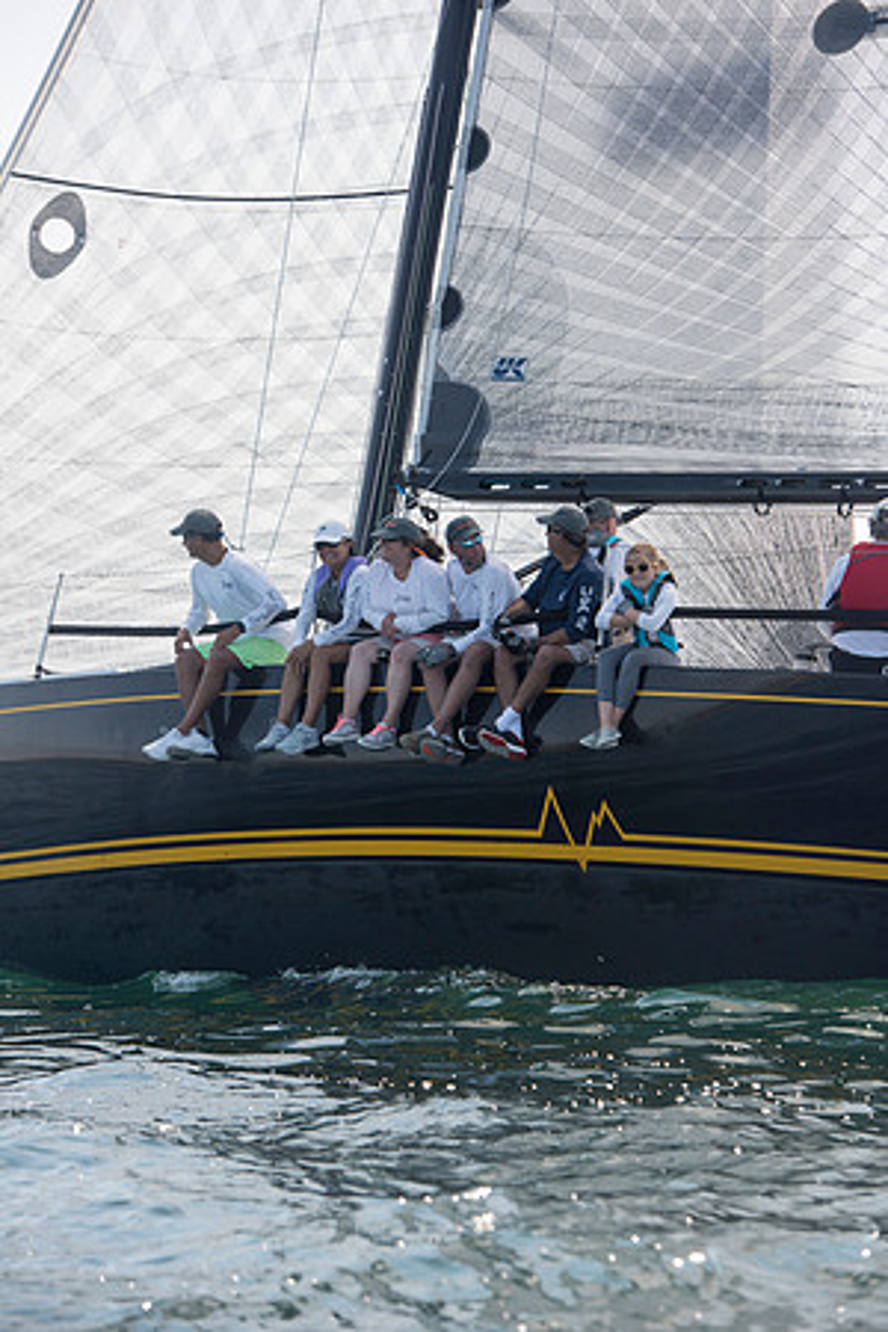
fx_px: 4995
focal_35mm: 135
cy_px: 666
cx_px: 444
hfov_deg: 10.2
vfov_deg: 15.2
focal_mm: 135
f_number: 5
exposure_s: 1/1600
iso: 320
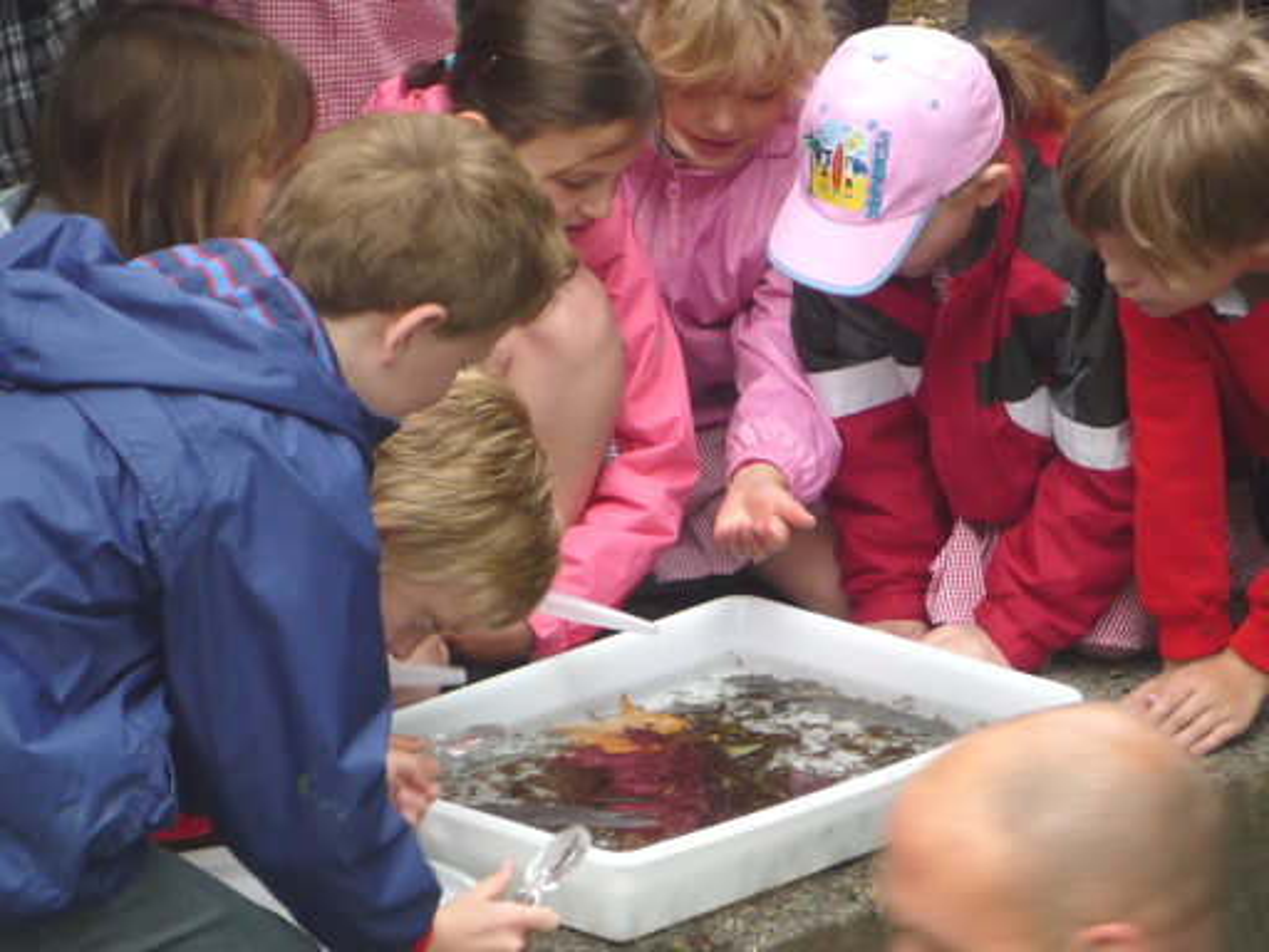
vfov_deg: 9.3
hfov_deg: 12.3
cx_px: 634
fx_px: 5865
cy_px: 476
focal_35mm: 160
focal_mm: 19.9
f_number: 5.8
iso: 125
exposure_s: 1/60
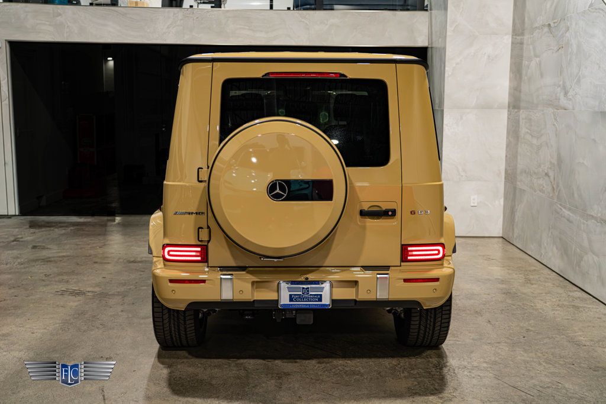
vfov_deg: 32.9
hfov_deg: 47.7
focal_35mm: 41
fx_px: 685
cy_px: 194
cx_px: 303
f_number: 4
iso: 1600
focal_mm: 39
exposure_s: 1/100
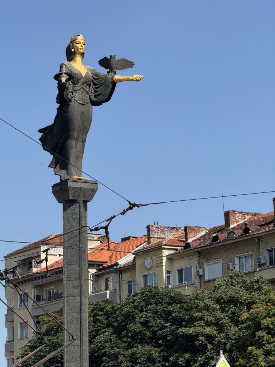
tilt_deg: +11.8
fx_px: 1271
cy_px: 184
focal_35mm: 120
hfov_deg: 12.3
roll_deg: +0.2
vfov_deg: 16.4
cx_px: 138
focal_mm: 15.66
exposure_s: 1/1773
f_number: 2.8
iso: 50
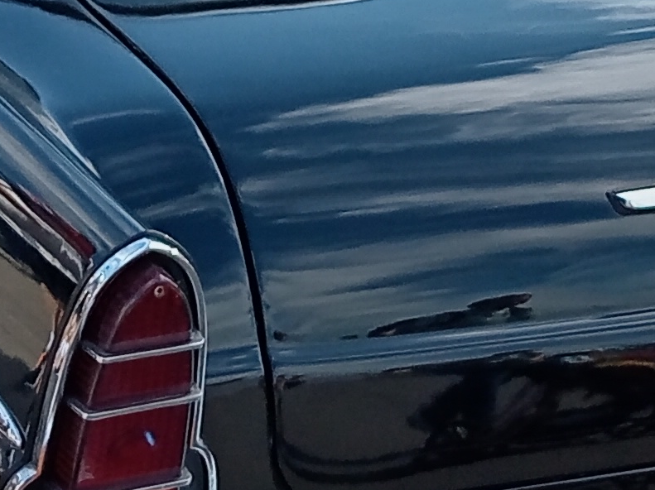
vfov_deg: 11.4
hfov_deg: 15.2
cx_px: 465
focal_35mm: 129
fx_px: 2439
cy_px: 41
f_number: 1.8
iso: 100
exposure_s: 1/578
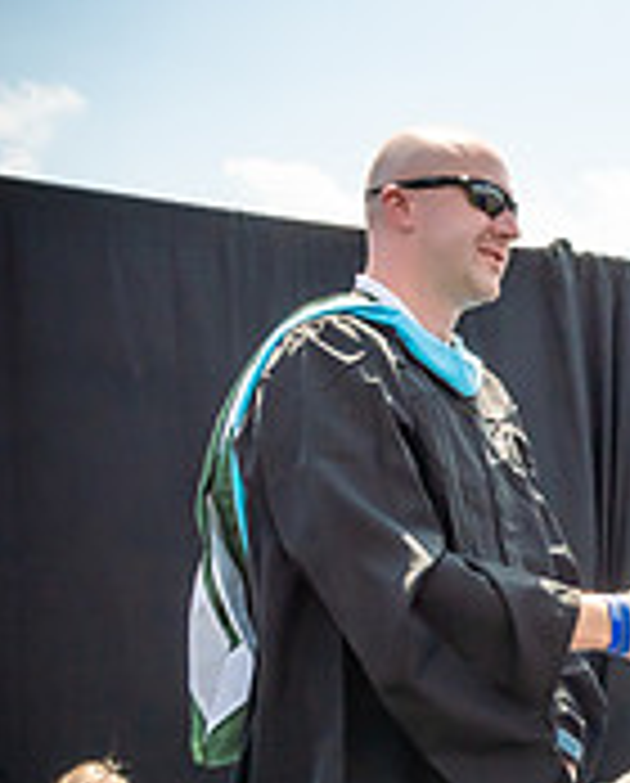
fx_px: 2787
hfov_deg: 12.3
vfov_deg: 15.7
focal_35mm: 120
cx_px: 926
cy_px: 792
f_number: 7.1
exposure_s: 1/800
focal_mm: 22
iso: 200
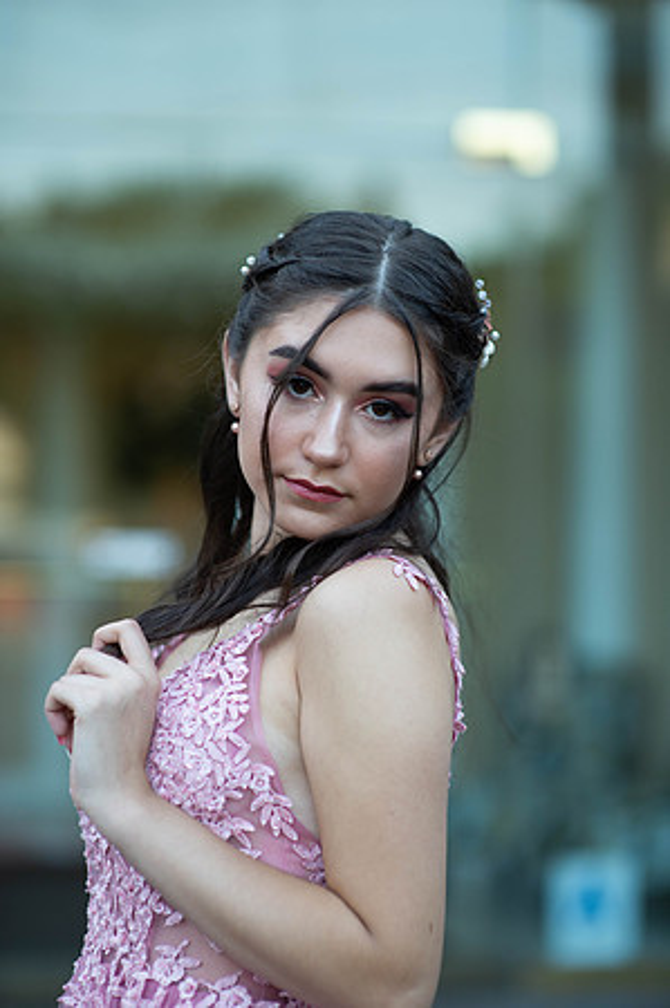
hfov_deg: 16.0
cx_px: 335
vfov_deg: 23.9
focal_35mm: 85
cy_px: 504
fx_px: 2378
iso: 250
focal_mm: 85
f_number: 2
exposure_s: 1/640
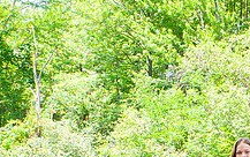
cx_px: 361
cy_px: 187
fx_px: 682
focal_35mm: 100
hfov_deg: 18.7
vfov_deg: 12.8
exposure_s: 1/125
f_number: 11
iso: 640
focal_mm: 32
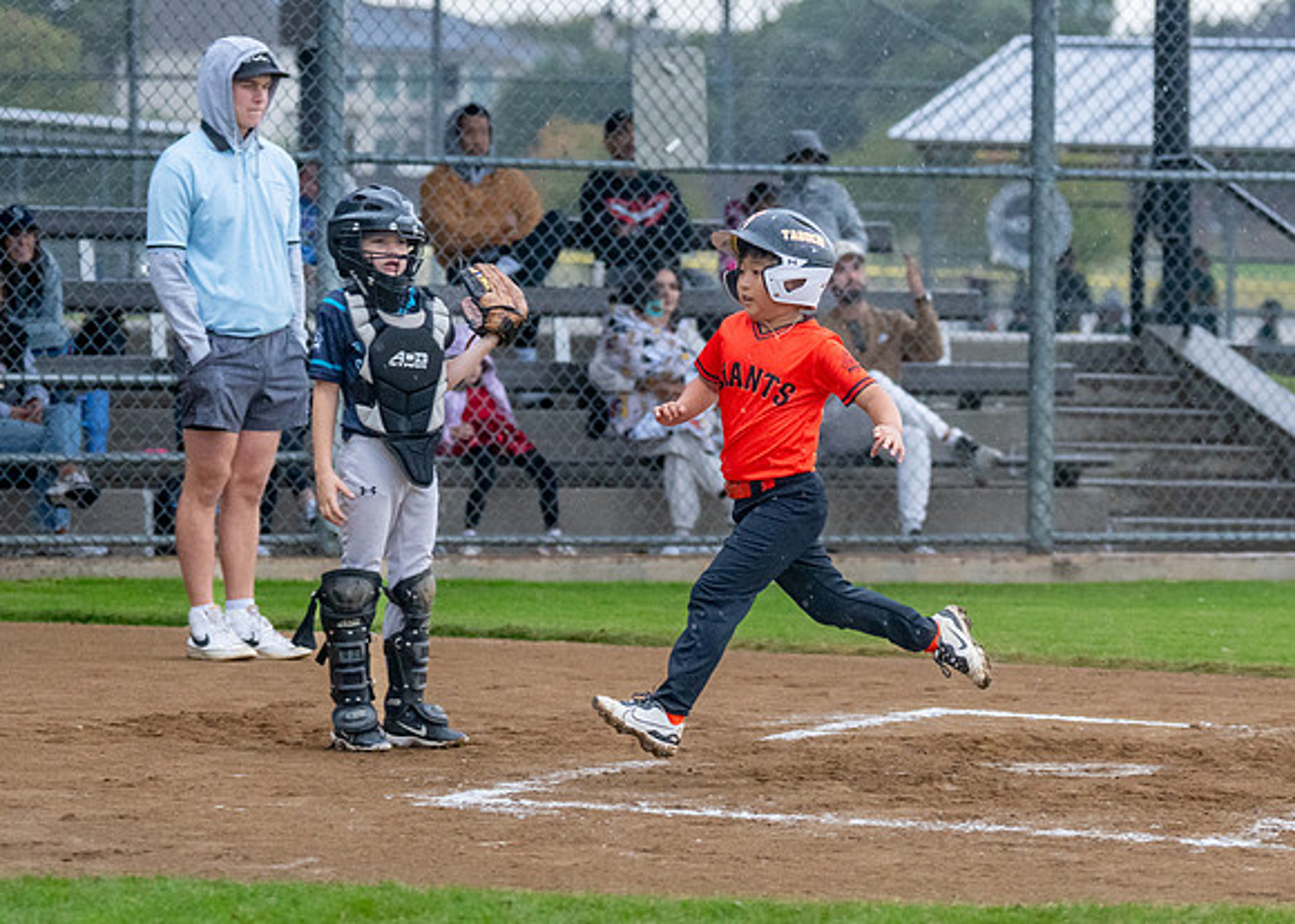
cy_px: 468
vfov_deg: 8.0
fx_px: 6601
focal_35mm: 180
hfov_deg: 11.2
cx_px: 817
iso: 1600
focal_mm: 89
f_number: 2.8
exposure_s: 1/1000
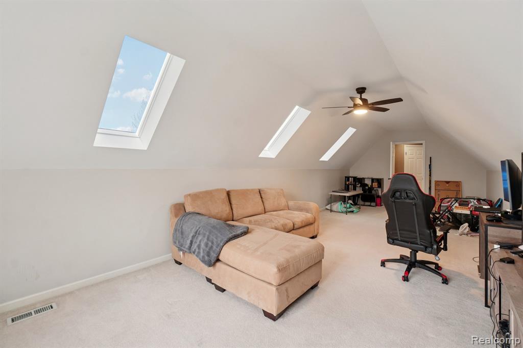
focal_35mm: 15
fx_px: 218
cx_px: 262
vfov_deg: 77.3
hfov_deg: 100.4
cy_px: 174
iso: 400
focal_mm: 10
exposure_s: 1/10
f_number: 8
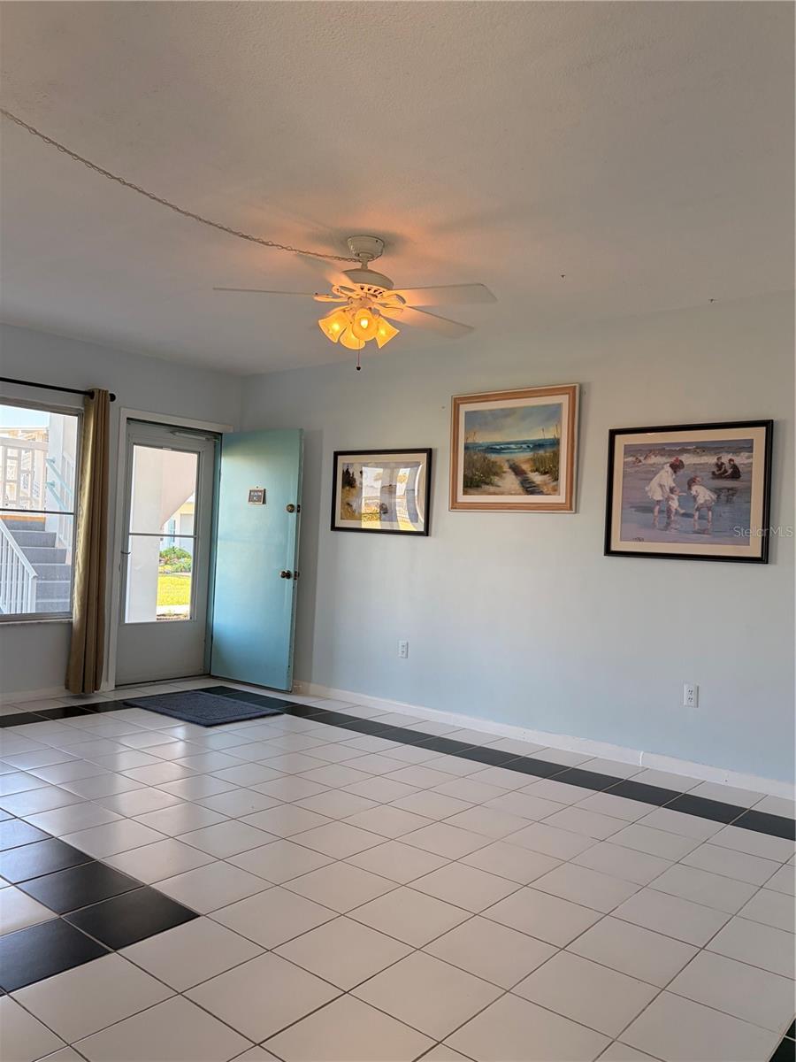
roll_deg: -3.2
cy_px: 531
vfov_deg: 67.3
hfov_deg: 53.1
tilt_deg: +0.9
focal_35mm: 26
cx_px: 398
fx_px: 797
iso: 100
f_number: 1.6
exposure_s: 1/225
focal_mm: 5.96
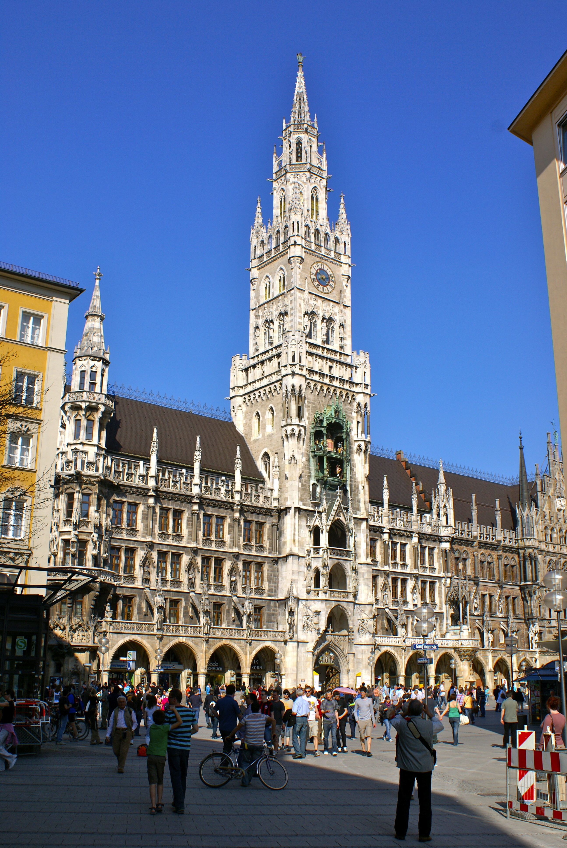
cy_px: 424
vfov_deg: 53.1
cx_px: 284
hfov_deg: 37.0
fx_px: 848
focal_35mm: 36
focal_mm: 24
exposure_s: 1/250
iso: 100
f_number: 10
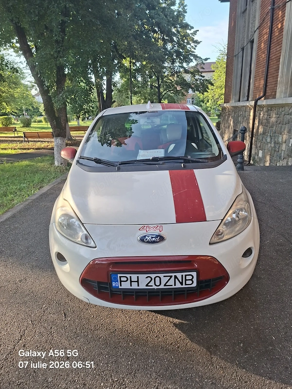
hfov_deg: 58.9
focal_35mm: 23
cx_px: 146
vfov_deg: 73.9
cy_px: 194
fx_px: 259
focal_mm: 5.54
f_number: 1.8
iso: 50
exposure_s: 1/250
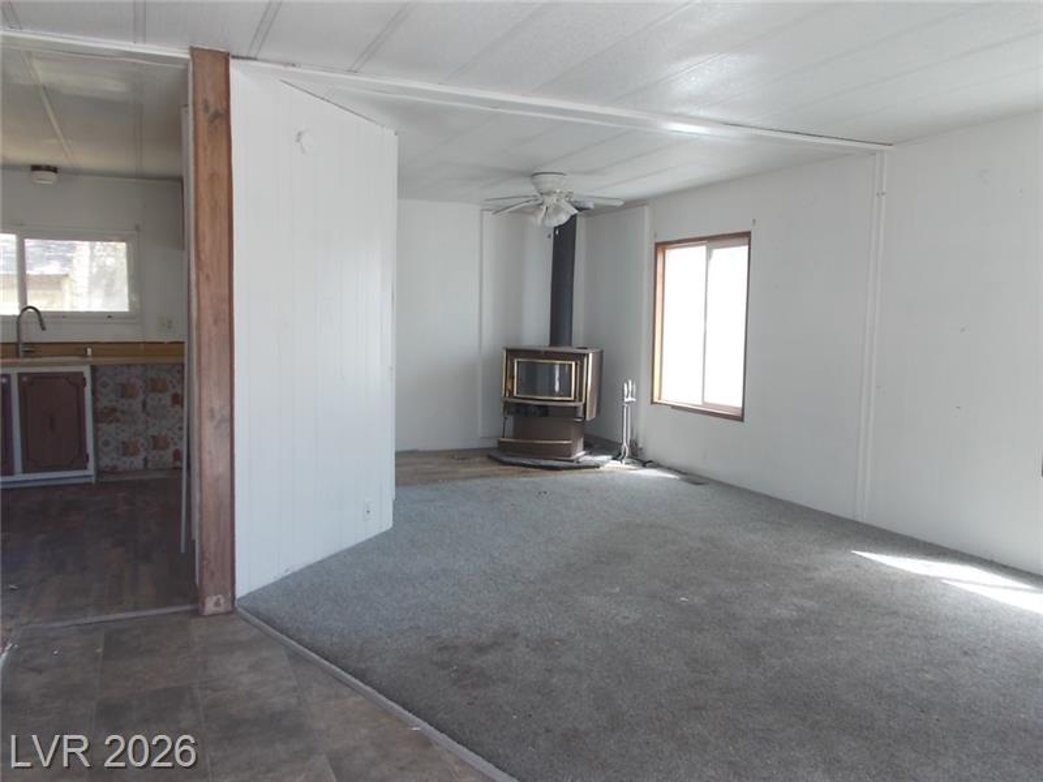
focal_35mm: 26
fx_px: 783
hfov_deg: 67.3
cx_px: 522
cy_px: 391
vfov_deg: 53.1
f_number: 3.2
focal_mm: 4.6
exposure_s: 1/50
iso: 80
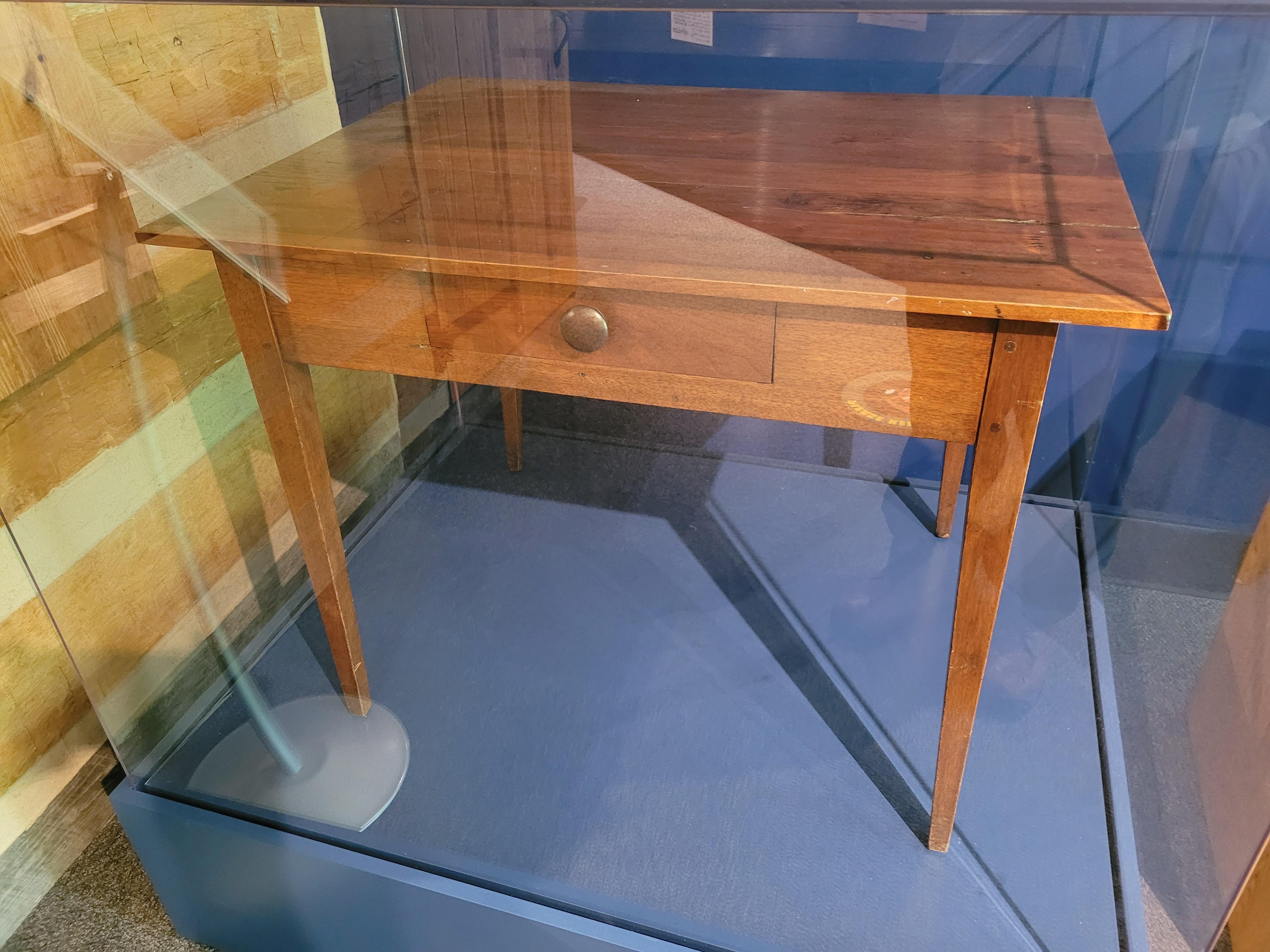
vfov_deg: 53.1
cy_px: 476
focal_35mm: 26
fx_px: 954
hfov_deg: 67.3
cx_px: 635
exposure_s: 1/24
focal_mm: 5.4
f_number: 1.8
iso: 1000
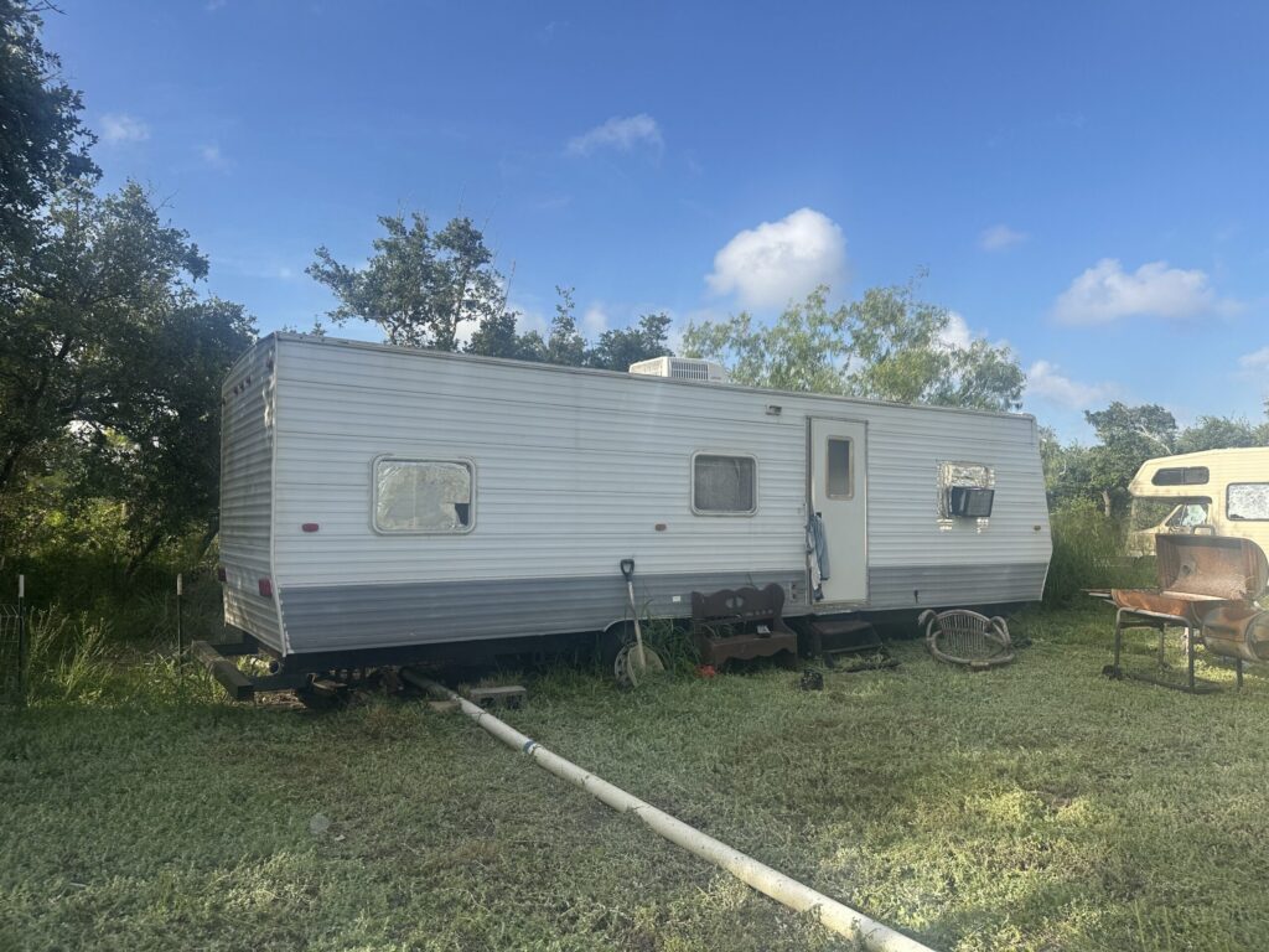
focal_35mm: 24
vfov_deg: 56.8
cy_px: 476
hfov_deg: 71.6
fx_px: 880
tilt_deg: +3.2
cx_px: 634
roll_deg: -0.3
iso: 80
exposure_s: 1/2967
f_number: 1.78
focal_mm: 6.86
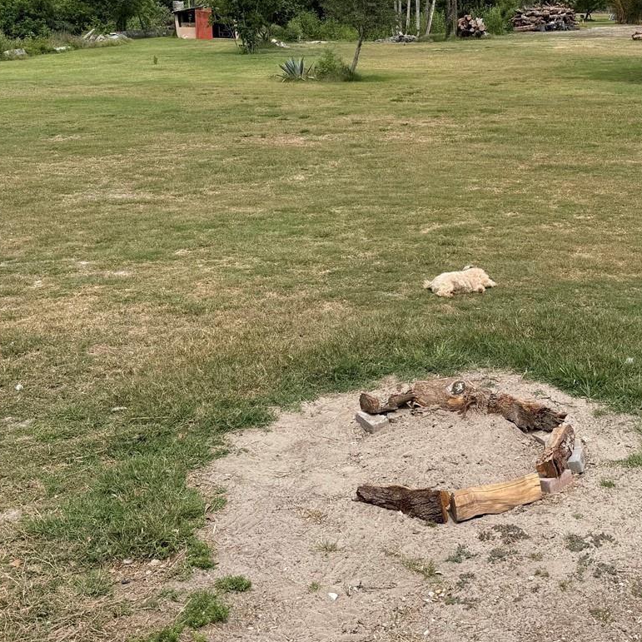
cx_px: 481
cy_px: 174
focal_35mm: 44
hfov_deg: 37.4
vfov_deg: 37.6
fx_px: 923
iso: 80
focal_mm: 6.76
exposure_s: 1/6711
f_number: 1.78
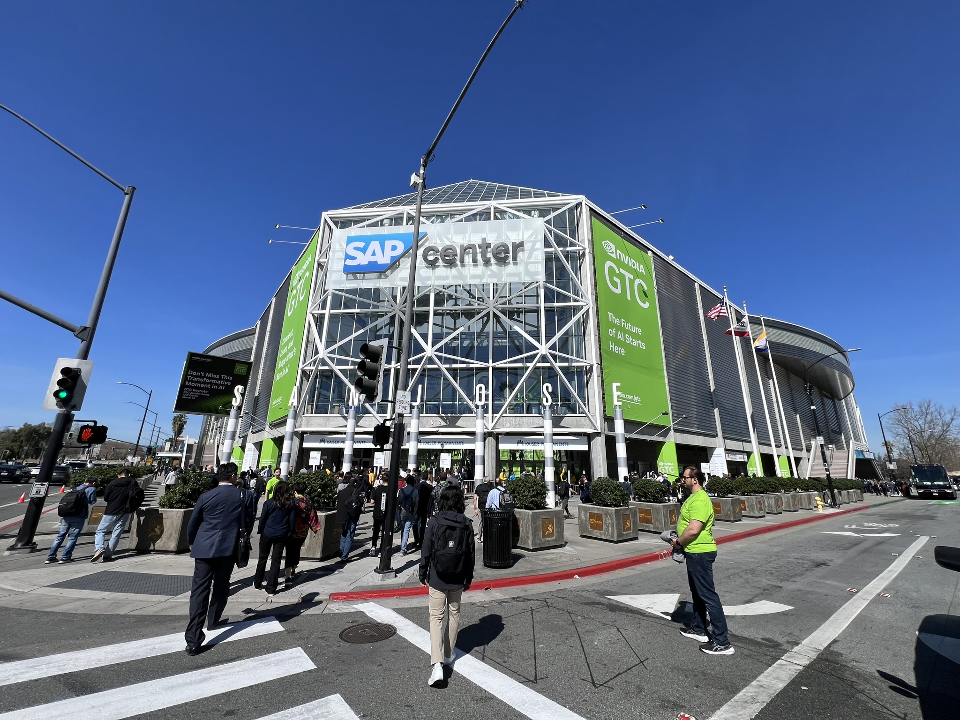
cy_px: 360
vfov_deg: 89.9
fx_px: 361
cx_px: 480
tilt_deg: +15.7
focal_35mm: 13
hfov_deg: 106.2
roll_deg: -1.3
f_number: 1.8
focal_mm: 1.57
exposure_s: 1/3425
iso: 32
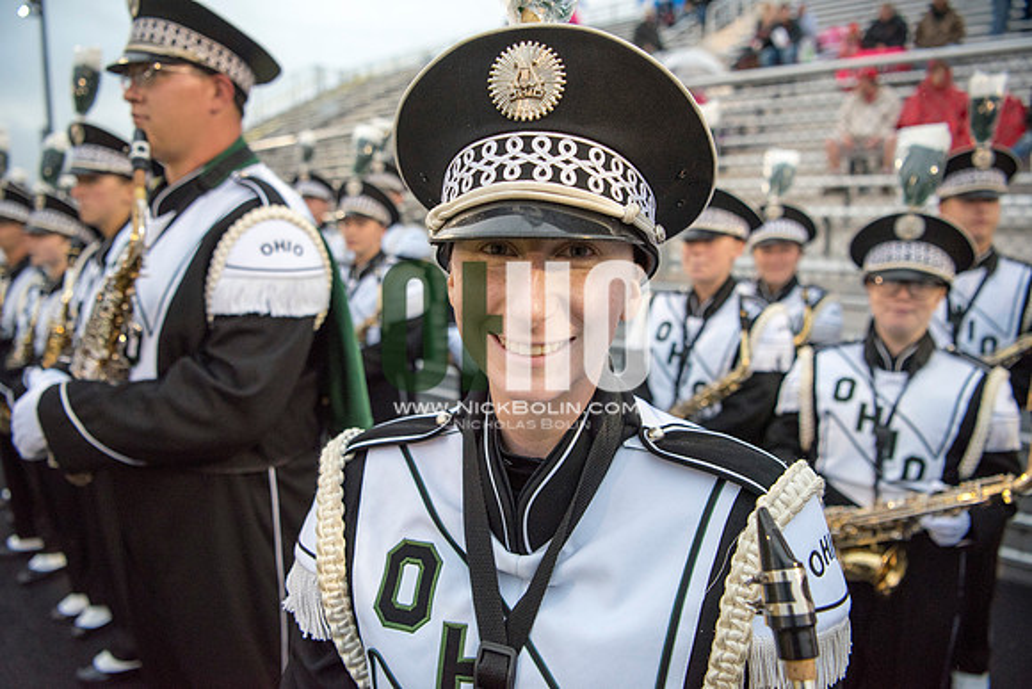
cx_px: 516
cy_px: 344
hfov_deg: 73.7
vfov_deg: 53.2
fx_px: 688
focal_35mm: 24
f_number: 3.2
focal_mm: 24
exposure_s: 1/800
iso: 2000
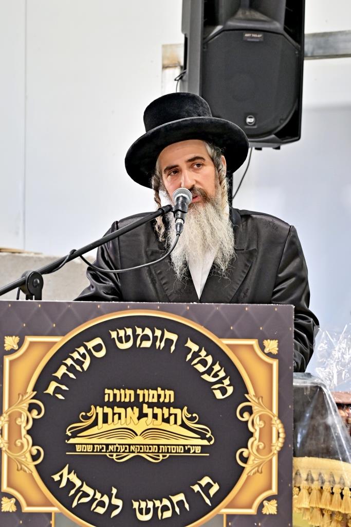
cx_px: 176
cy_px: 264
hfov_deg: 15.5
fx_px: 1286
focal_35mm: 88
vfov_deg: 23.1
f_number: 4
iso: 640
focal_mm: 59
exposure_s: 1/250
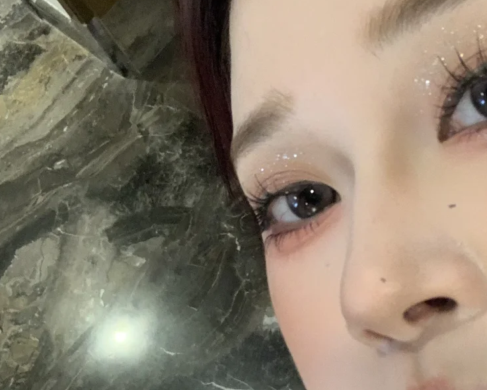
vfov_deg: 24.9
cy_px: 244
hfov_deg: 30.5
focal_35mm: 61
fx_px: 879
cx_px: 354
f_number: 2.2
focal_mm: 2.87
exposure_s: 1/60
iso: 200
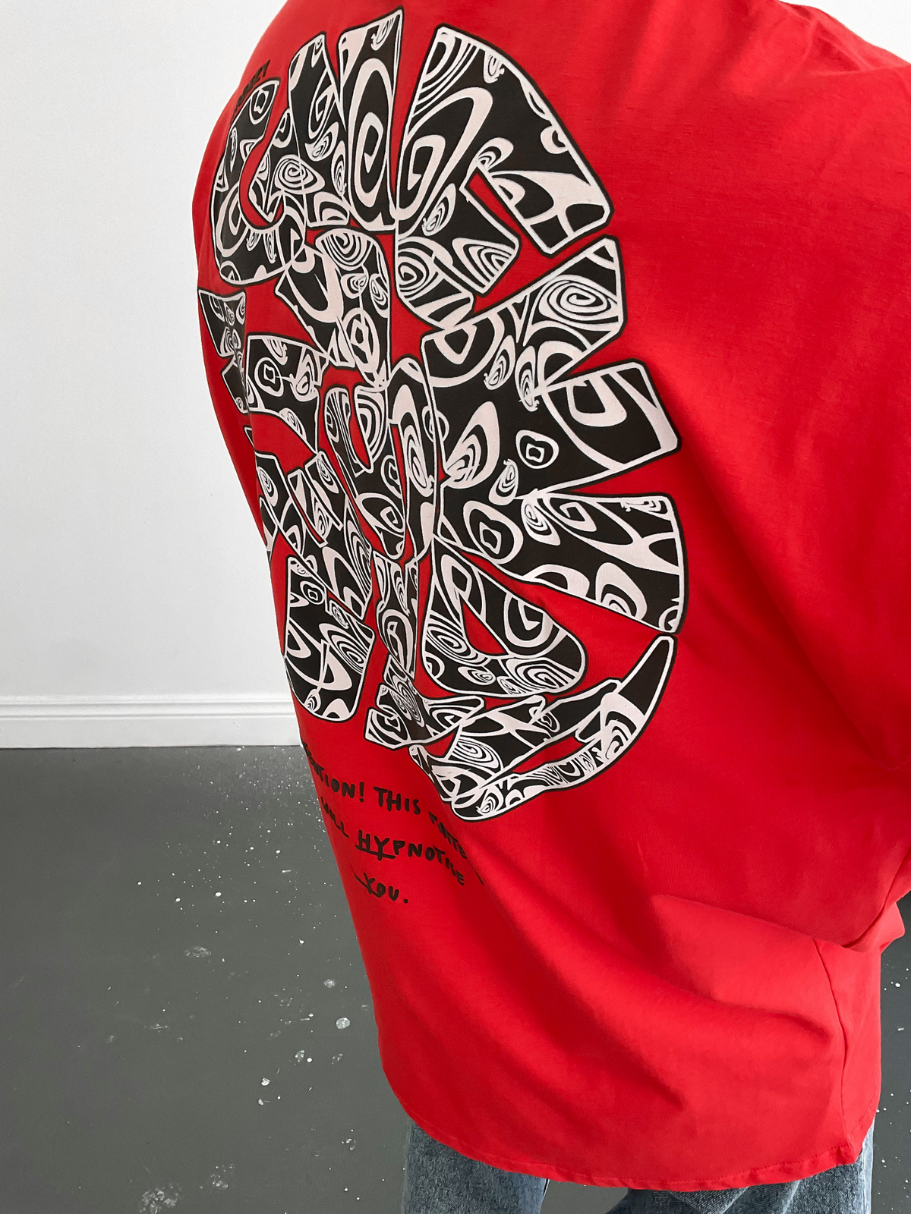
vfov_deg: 61.7
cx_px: 456
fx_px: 1018
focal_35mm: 29
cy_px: 607
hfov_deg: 48.2
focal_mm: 3
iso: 64
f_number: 1.8
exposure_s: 1/75
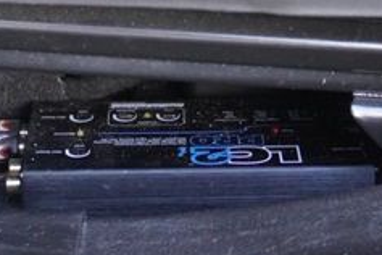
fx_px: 1583
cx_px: 145
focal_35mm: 149
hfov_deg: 13.8
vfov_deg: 8.9
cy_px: -184
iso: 2500
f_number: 4
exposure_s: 1/160
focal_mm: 23
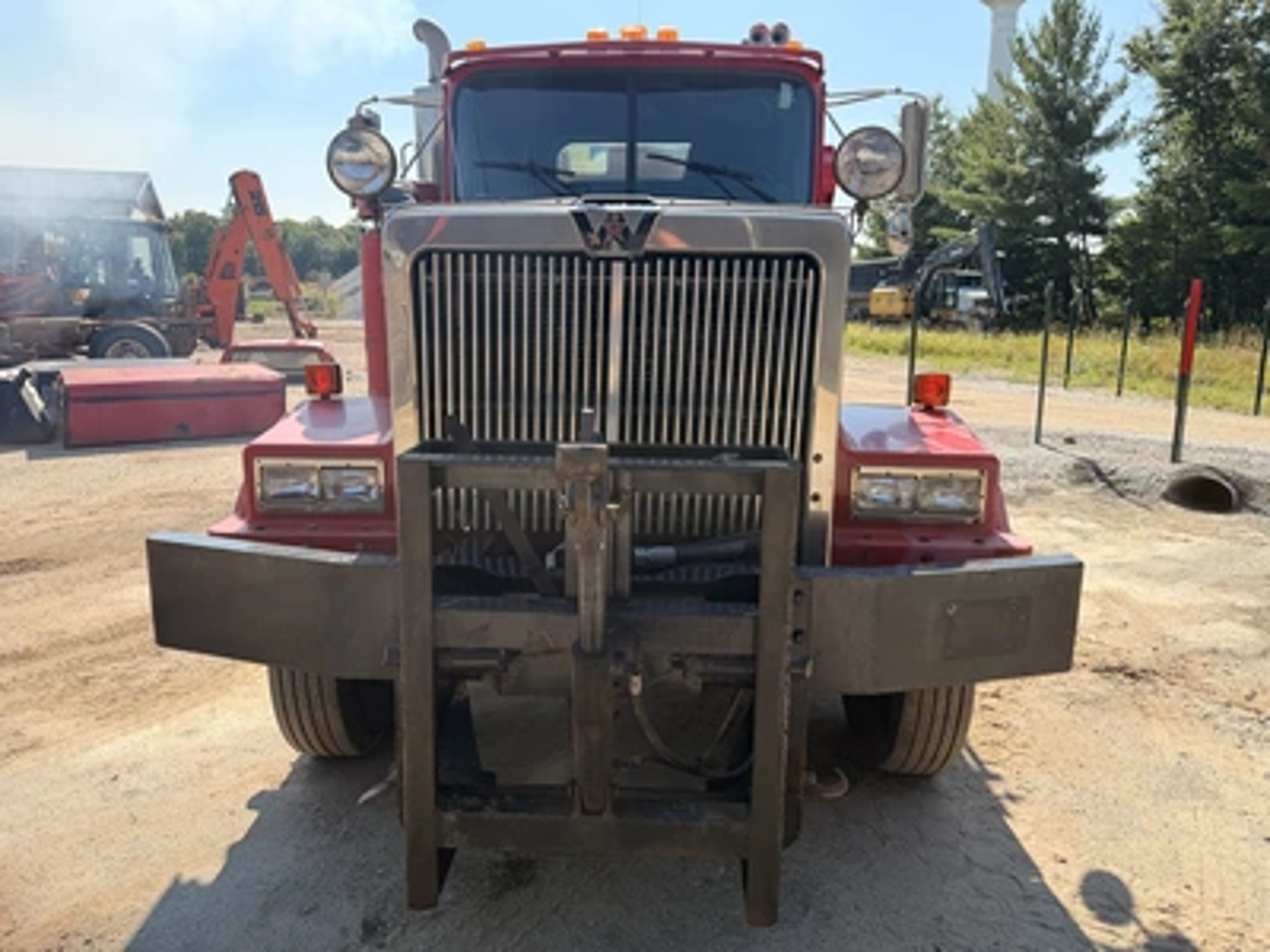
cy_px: 476
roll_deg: +1.3
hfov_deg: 71.6
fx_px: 881
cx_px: 635
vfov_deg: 56.8
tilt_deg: -6.1
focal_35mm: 24
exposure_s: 1/2611
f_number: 1.78
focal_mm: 6.76
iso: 100
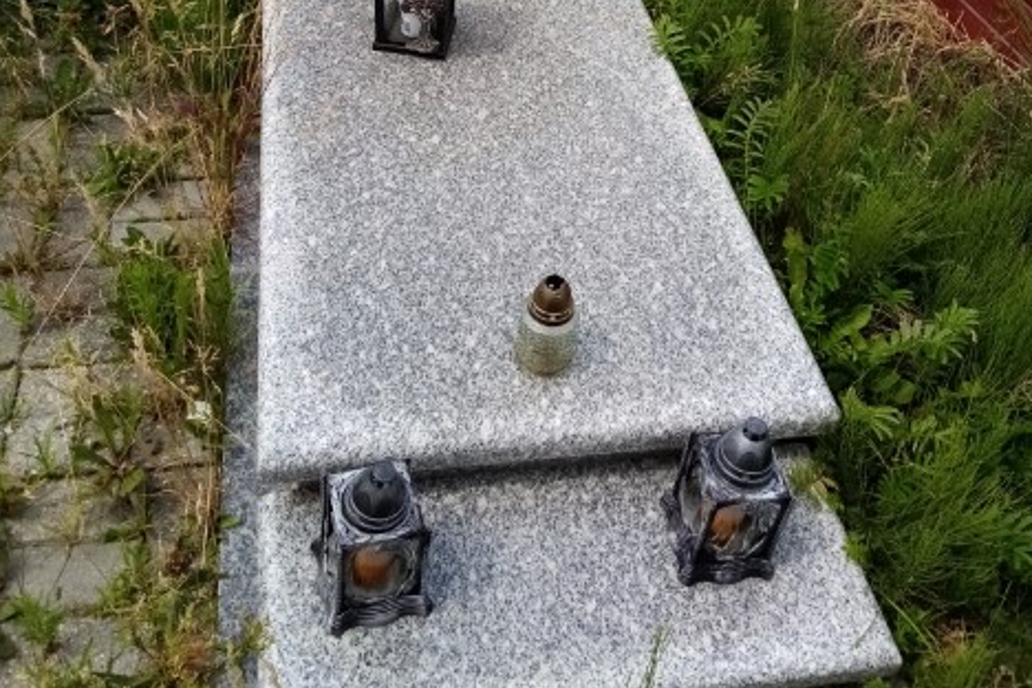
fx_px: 1061
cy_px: 104
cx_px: 509
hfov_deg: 51.9
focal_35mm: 37
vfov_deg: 34.4
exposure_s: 1/962
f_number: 1.8
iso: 103
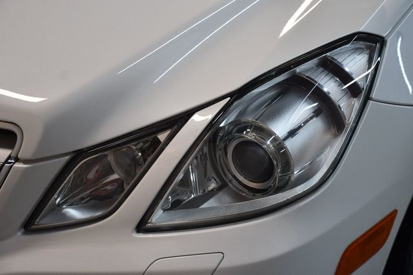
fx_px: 768
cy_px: 138
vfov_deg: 20.3
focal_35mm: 67
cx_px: 206
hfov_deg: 30.1
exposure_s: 1/125
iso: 1000
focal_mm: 45
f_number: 4.5
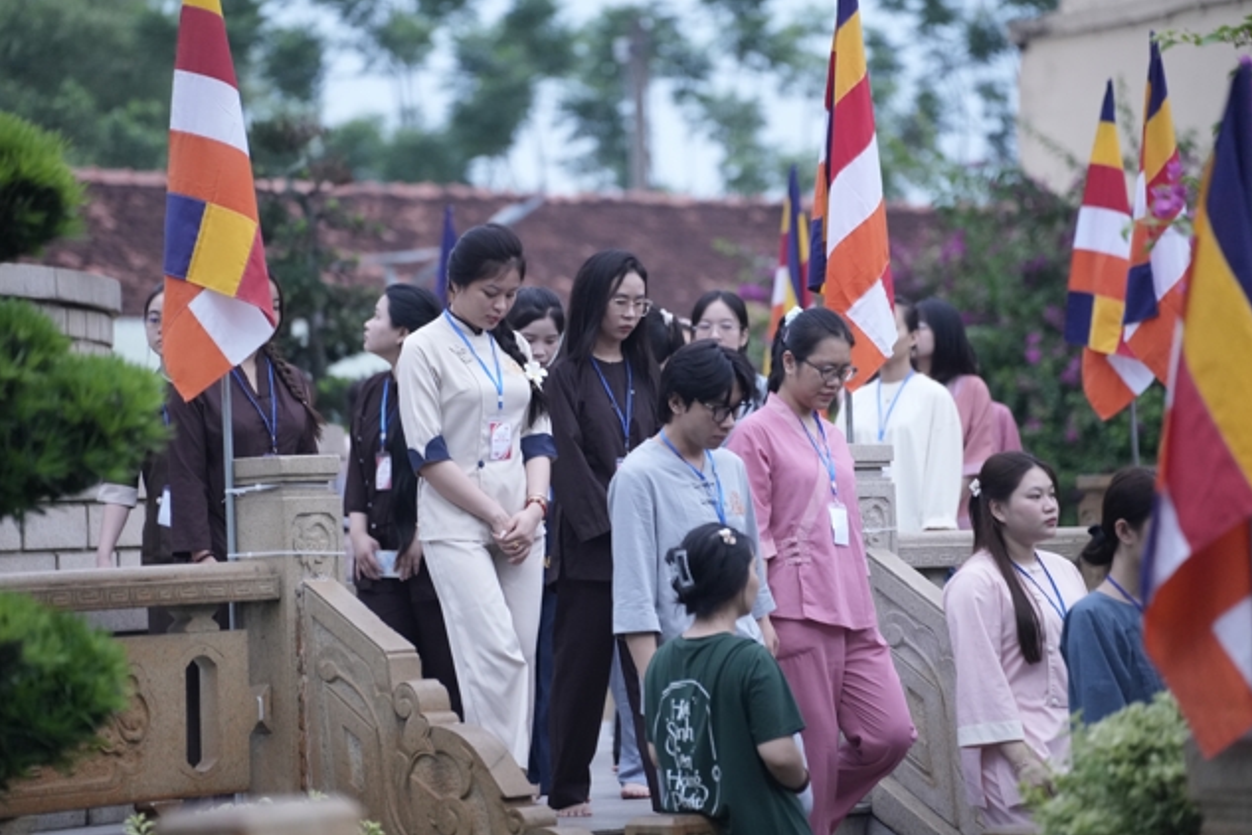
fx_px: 5355
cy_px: 426
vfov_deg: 8.9
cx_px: 619
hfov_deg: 13.3
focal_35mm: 154
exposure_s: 1/400
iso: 4000
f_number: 2.8
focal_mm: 150
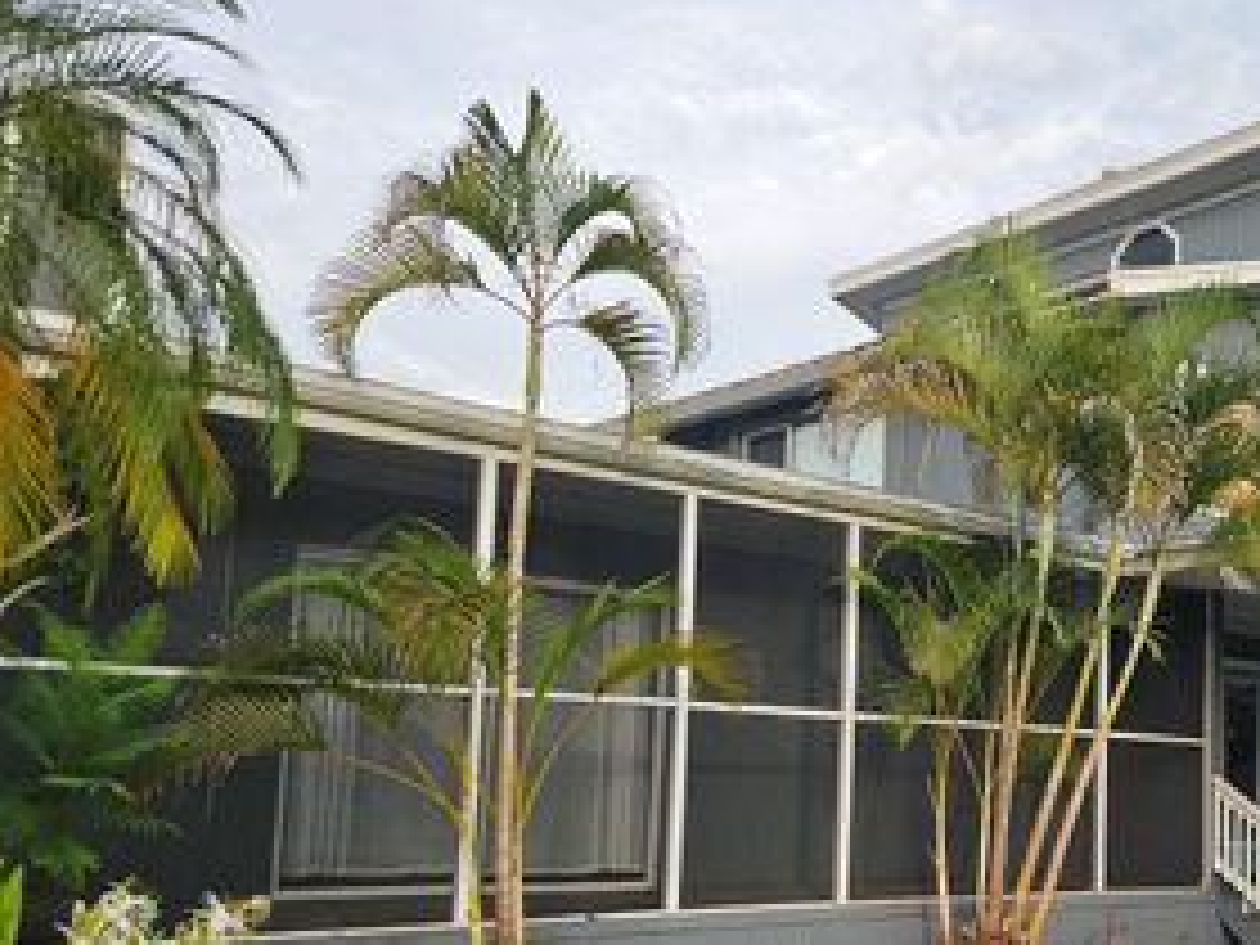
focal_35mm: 41
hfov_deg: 43.3
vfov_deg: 34.7
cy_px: 659
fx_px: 1492
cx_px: 1040
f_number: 1.8
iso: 100
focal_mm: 5.4
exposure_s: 1/2000
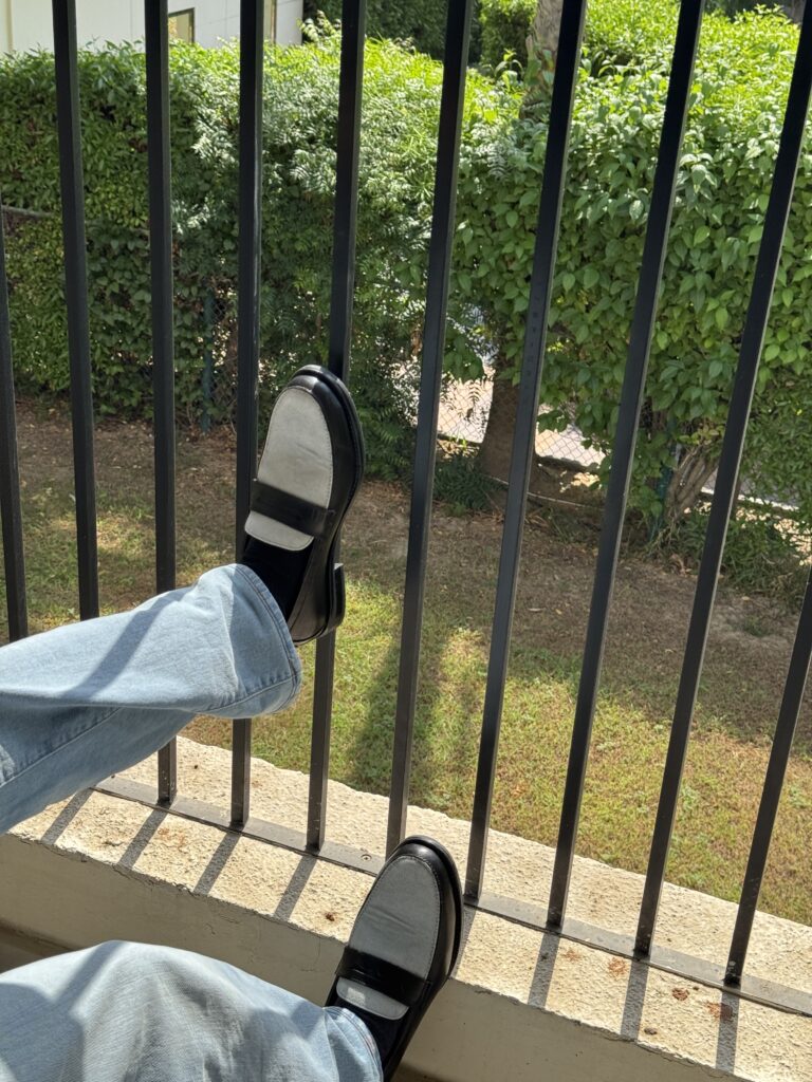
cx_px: 406
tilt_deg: -27.1
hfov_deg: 30.3
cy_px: 541
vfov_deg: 39.7
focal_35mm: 48
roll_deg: -6.3
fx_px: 1501
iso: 64
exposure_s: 1/1818
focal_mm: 6.76
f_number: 1.78
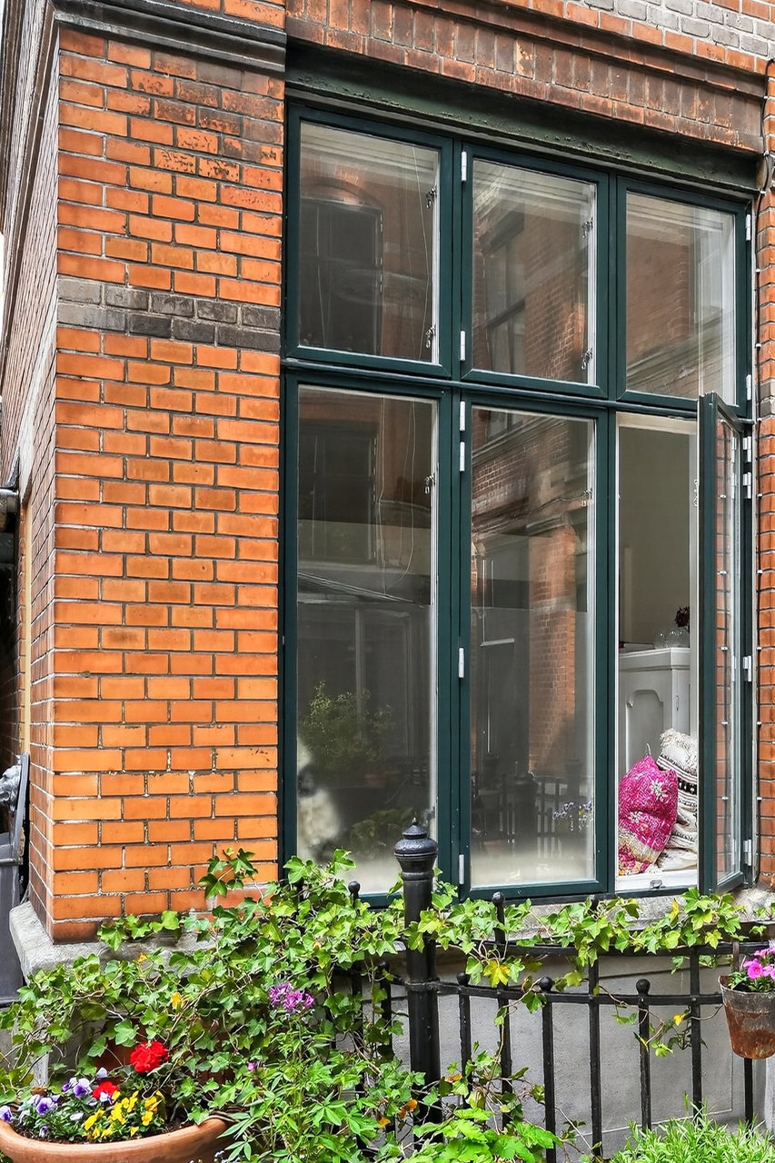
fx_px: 1357
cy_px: 671
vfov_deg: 46.3
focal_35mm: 42
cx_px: 746
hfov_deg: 30.0
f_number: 8
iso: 400
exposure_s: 1/40
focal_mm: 21
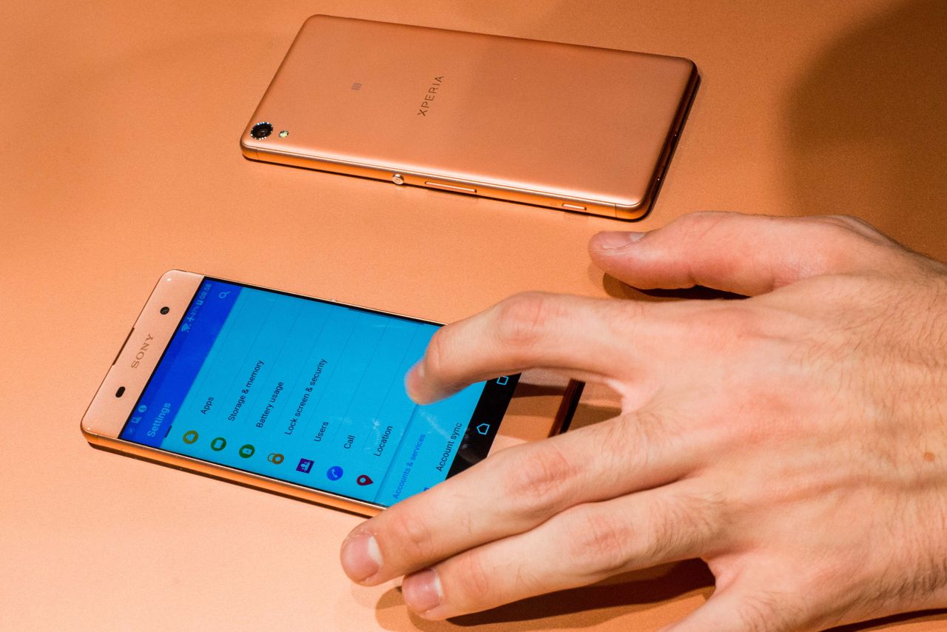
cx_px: 474
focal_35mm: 35
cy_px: 316
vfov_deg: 37.9
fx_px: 921
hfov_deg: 54.4
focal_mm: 35
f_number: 16
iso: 2000
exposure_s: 1/40
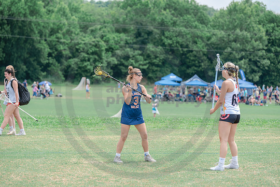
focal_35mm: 150
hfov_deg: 13.7
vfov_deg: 9.2
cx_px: 140
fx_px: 1167
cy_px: 94
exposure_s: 1/1000
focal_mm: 150
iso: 250
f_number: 4
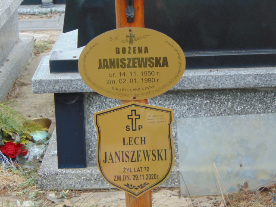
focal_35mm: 133
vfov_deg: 11.1
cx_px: 138
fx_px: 1060
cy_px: 104
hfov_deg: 14.8
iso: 80
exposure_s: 1/60
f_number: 4
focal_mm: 23.9
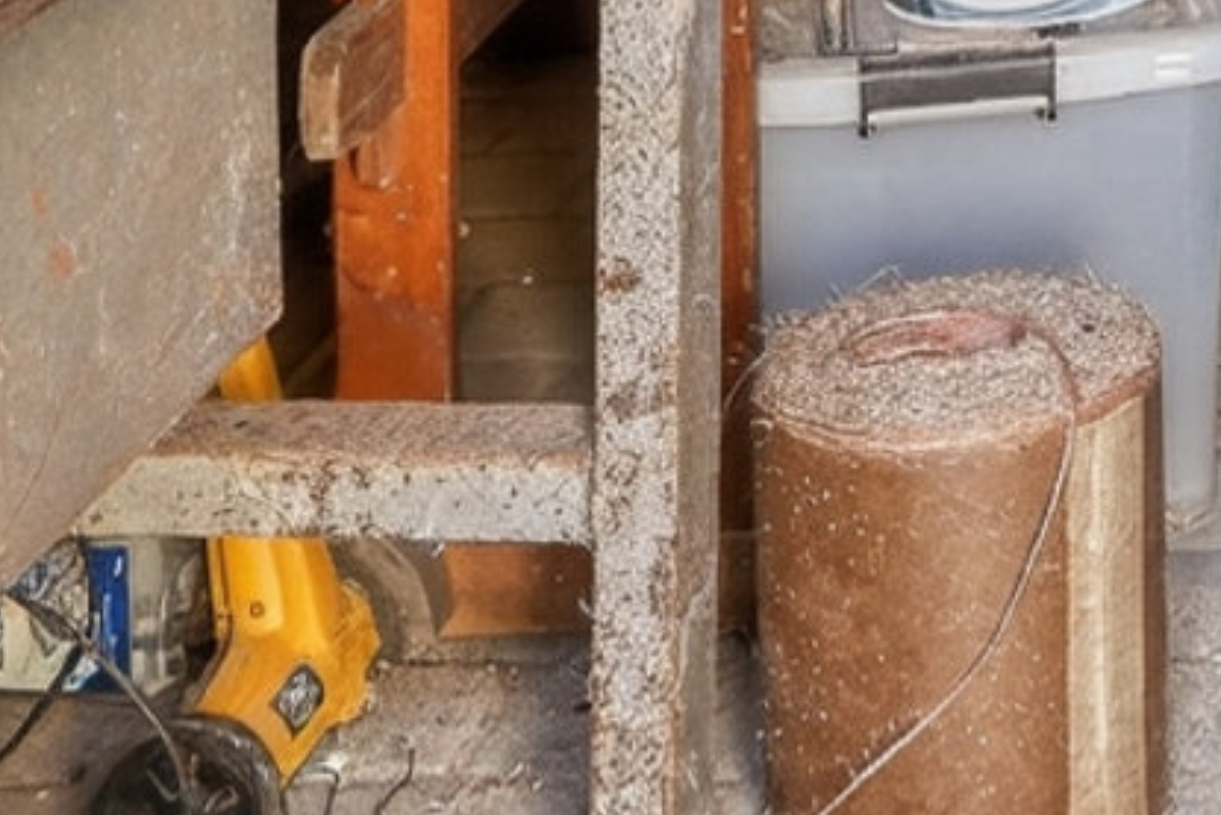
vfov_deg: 10.5
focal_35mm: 111
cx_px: 2007
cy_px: -1165
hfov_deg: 16.3
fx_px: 3766
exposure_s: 1/2.5
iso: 400
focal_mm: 18
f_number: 8
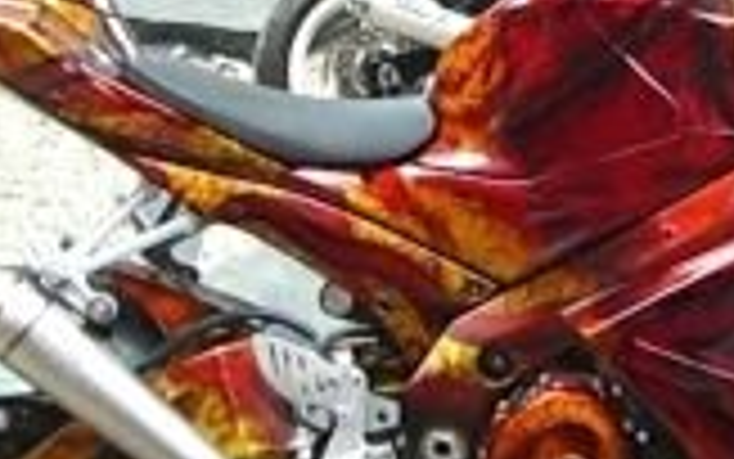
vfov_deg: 12.5
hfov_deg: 19.7
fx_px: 2101
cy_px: 209
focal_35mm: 105
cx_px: 547
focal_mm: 6.2
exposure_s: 1/50
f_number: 2.7
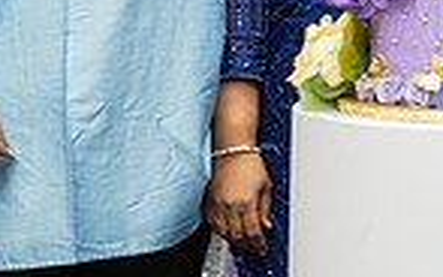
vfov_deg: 7.9
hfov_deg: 12.2
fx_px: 1993
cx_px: 630
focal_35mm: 165
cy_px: -92
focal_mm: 41
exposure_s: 1/160
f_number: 3.5
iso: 1000
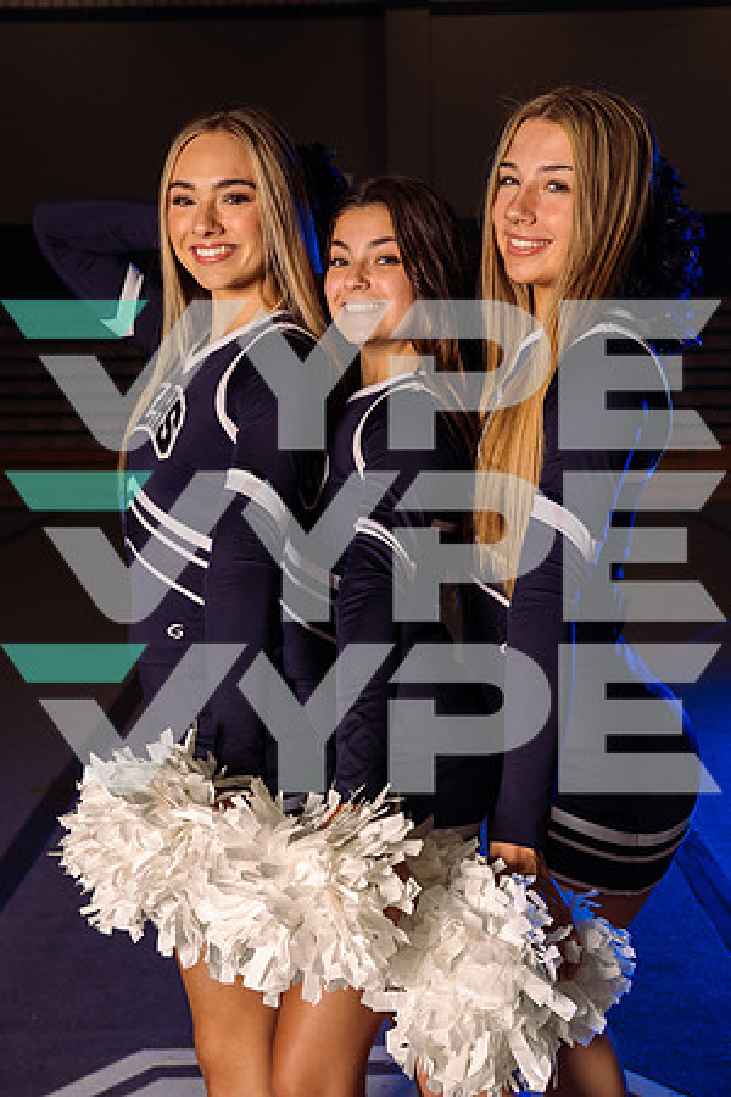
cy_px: 548
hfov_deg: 28.6
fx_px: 1431
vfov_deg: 41.9
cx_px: 366
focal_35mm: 47
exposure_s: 1/250
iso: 320
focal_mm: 47
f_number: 6.3
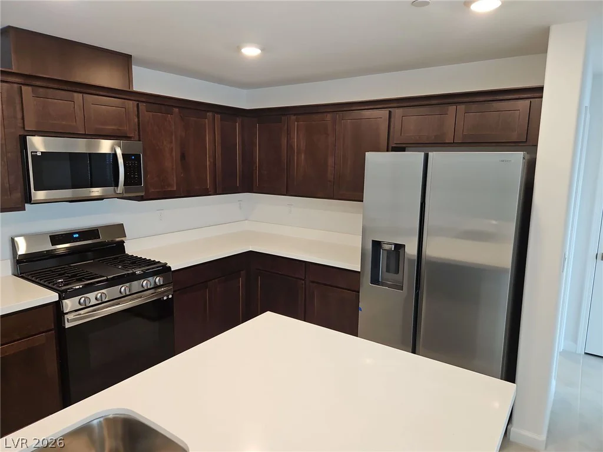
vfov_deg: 58.9
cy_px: 226
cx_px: 302
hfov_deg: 73.9
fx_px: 401
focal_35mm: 23
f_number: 1.8
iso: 193
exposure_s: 1/59.2
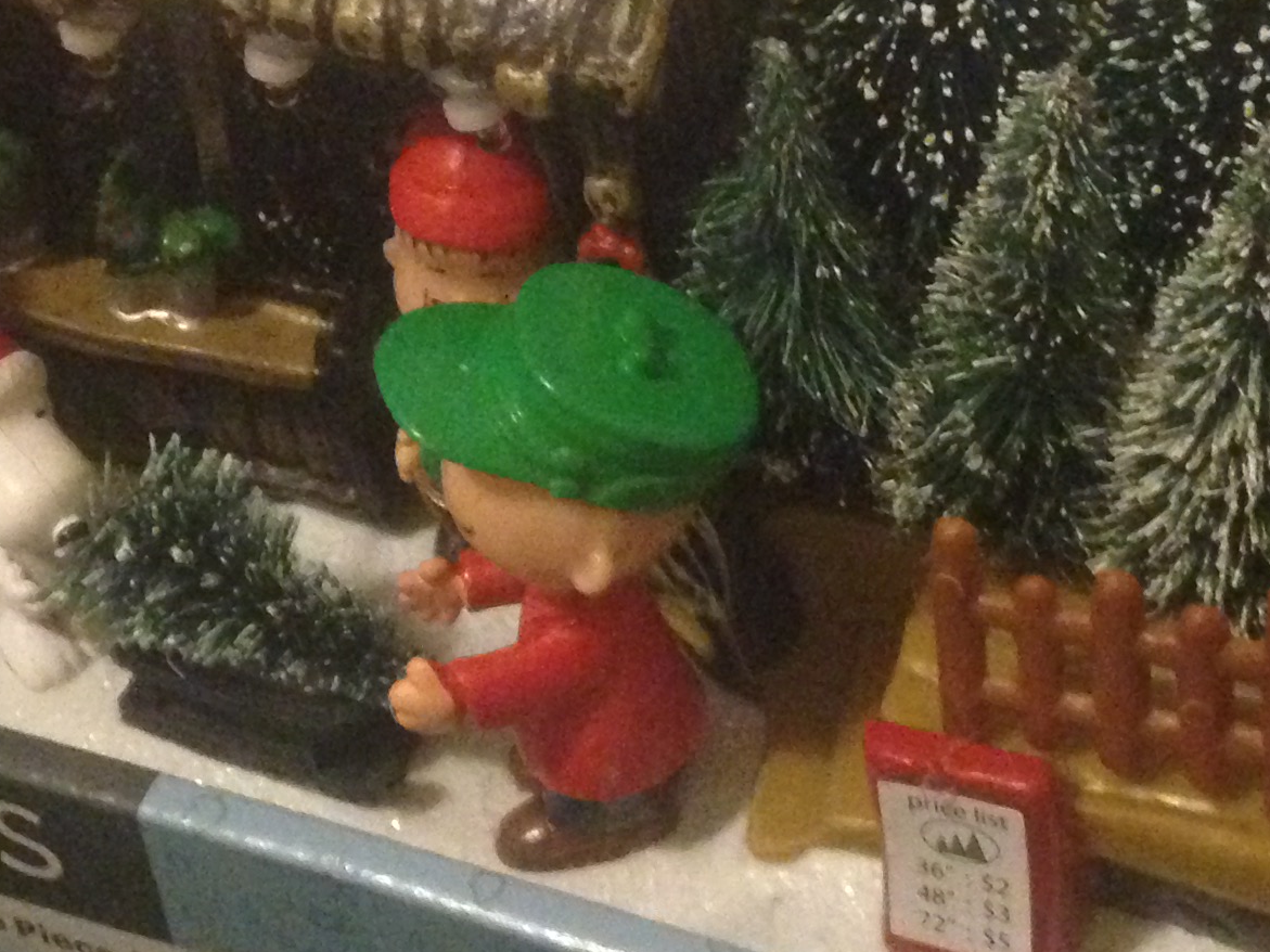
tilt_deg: -35.5
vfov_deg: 16.0
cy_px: 290
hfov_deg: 21.3
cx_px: 565
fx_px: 3375
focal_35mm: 92
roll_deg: +3.6
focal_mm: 4.12
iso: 640
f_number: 2.4
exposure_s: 1/15
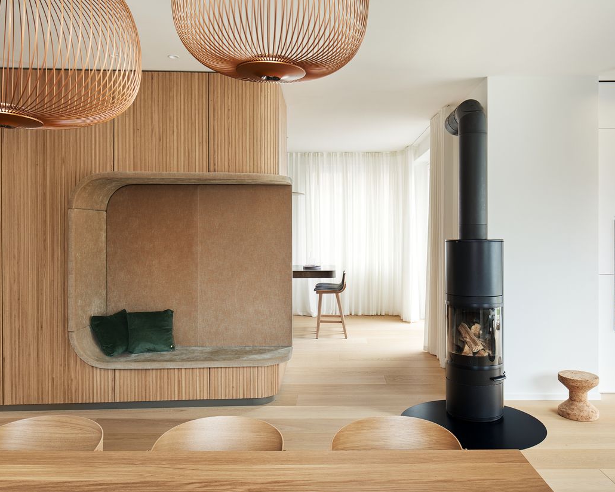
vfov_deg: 51.5
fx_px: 510
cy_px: 239
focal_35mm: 28
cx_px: 333
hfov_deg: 62.1
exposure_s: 1/1.59
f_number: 10
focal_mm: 24
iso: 100
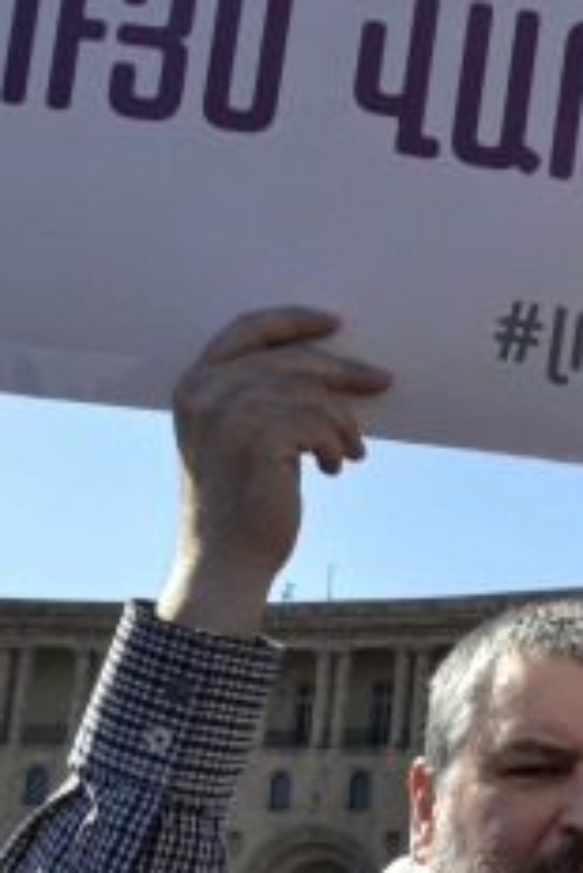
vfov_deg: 21.8
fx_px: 2264
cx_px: 908
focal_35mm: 93
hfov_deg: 13.7
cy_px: 393
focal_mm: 23
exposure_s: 1/125
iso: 200
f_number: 14
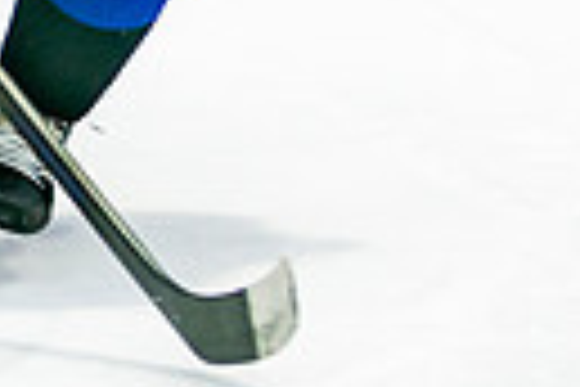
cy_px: -470
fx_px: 13339
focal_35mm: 828
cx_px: -366
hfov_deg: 2.5
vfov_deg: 1.7
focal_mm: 115
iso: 500
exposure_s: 1/640
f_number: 2.8
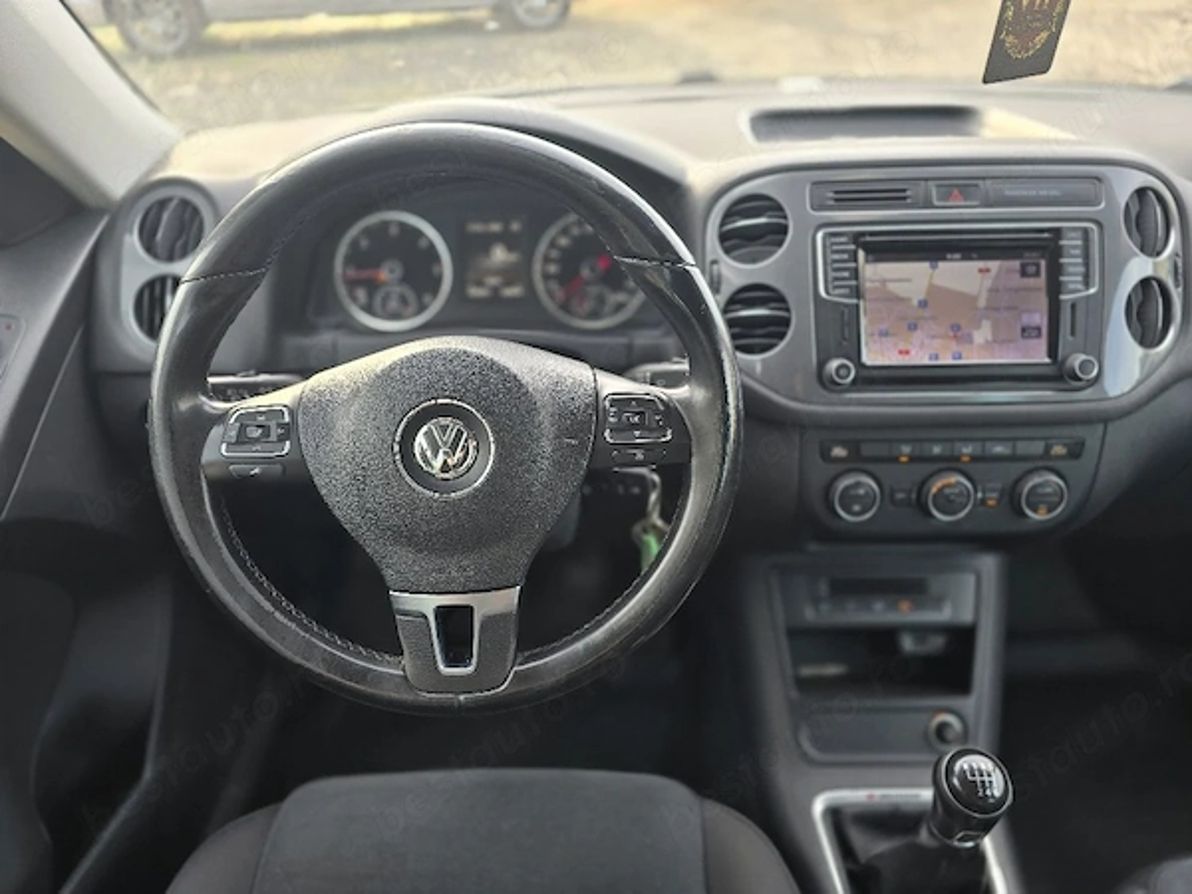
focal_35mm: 23
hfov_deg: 73.9
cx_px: 596
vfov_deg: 58.9
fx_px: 792
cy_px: 447
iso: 40
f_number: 1.7
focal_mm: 6.3
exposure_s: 1/101
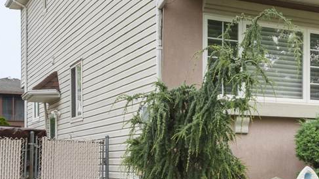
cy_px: 5
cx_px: 346
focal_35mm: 66
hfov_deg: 29.0
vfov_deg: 17.8
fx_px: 558
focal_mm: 24
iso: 800
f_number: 14
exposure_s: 1/125
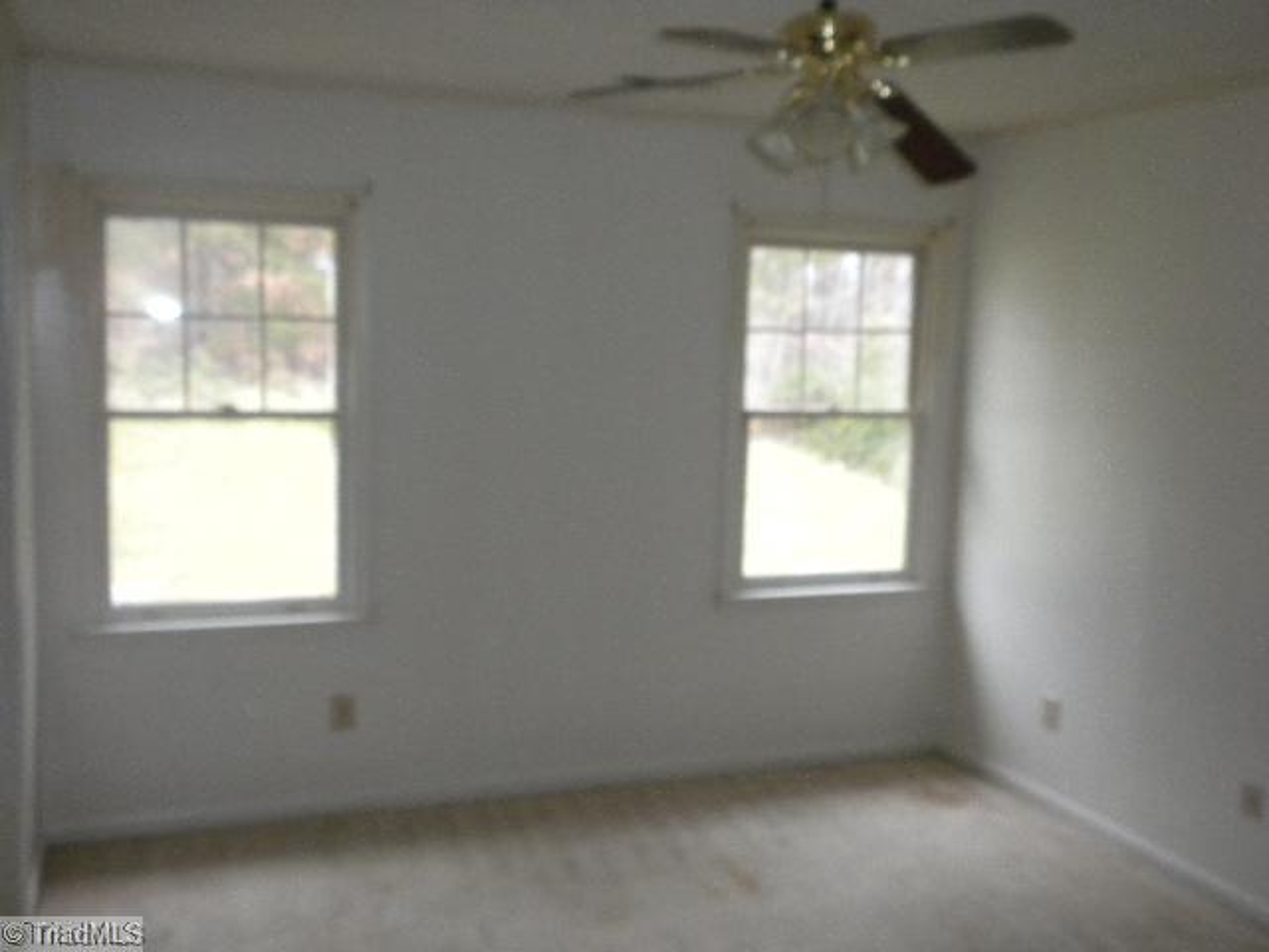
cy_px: 476
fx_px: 1356
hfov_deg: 50.1
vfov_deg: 38.7
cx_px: 634
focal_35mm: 37
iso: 400
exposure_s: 1/40.8
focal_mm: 6.6
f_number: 3.5
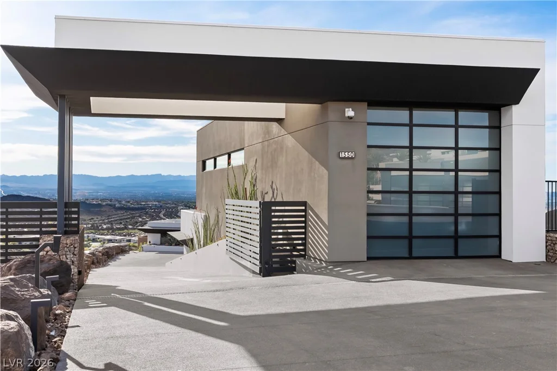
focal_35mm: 33
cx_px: 278
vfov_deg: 40.0
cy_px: 186
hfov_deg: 57.2
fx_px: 511
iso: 250
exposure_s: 1/500
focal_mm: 22
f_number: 8
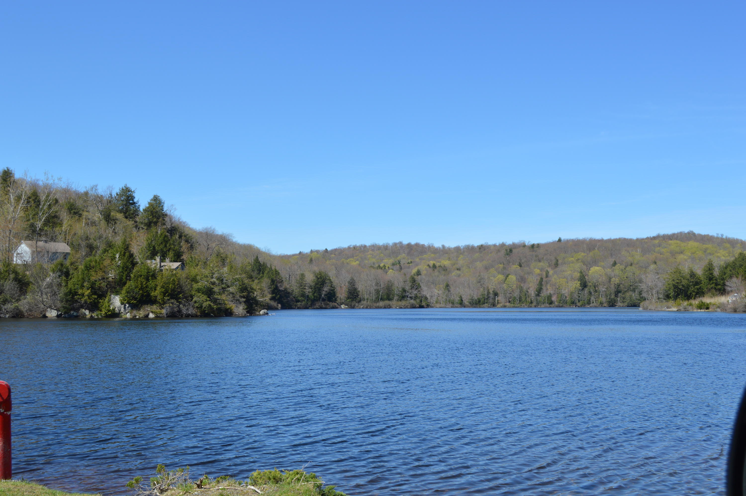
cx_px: 373
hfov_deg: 49.6
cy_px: 248
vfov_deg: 34.1
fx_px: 807
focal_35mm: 39
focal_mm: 26
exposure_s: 1/200
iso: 100
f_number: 7.1
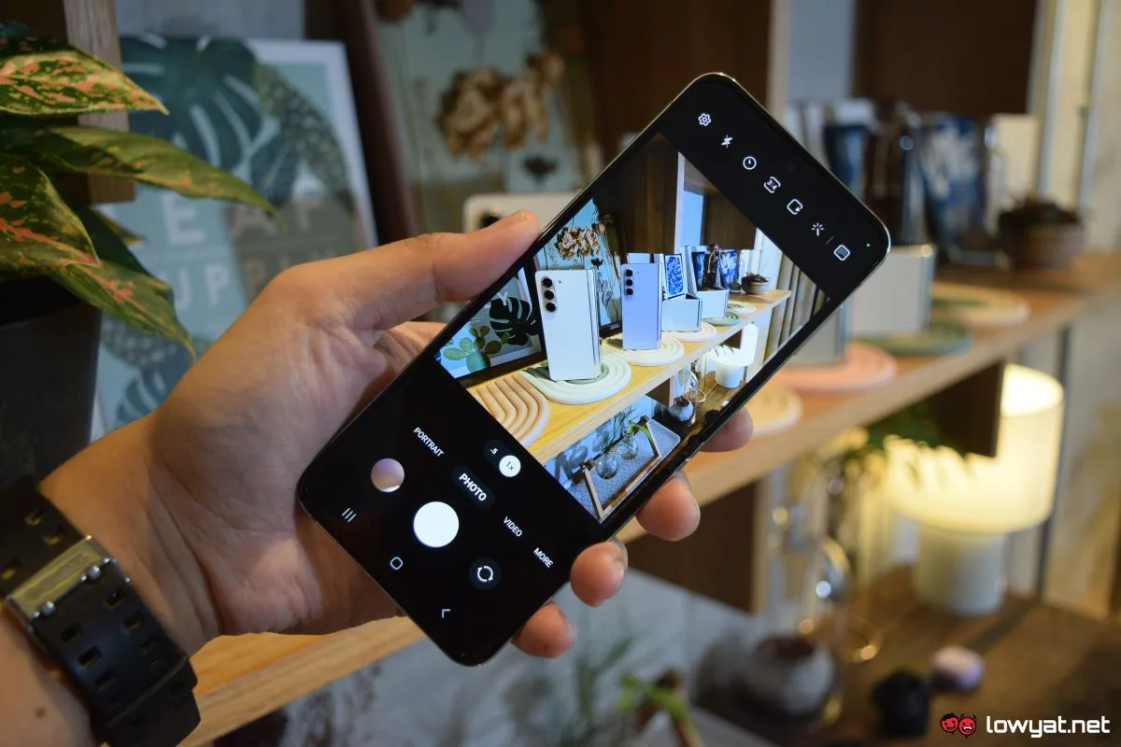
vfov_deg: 36.9
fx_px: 1121
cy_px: 374
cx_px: 560
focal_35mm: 36
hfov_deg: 53.1
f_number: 4
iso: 800
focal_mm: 24
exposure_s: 1/50
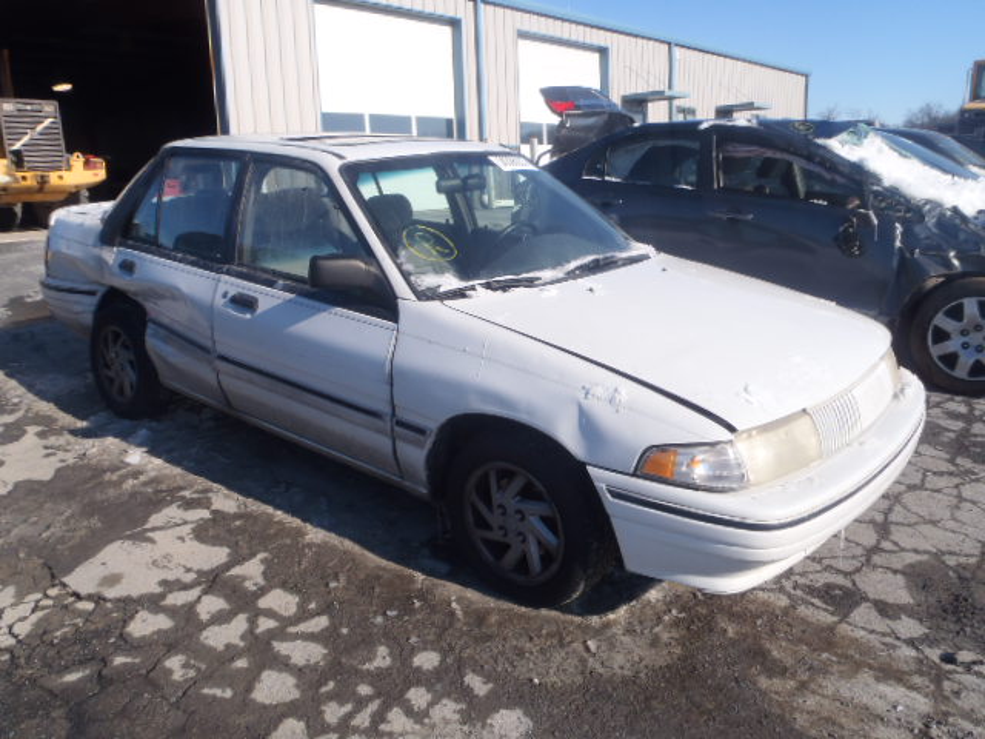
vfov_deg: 49.7
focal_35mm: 28
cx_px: 492
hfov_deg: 63.4
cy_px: 370
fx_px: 797
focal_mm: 5
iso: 80
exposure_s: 1/640
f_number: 4.5
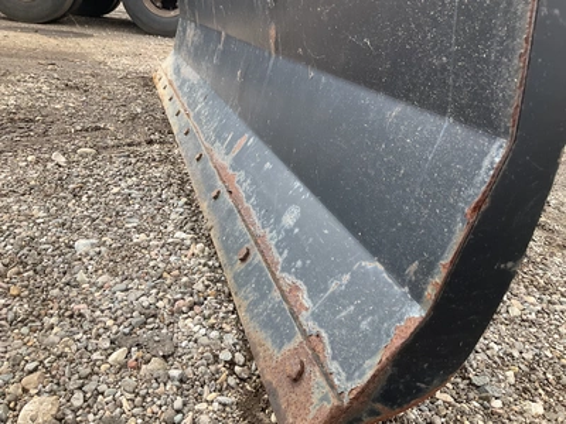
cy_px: 212
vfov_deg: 48.2
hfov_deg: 61.7
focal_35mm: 29
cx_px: 283
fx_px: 474
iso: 25
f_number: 1.8
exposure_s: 1/435
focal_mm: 3
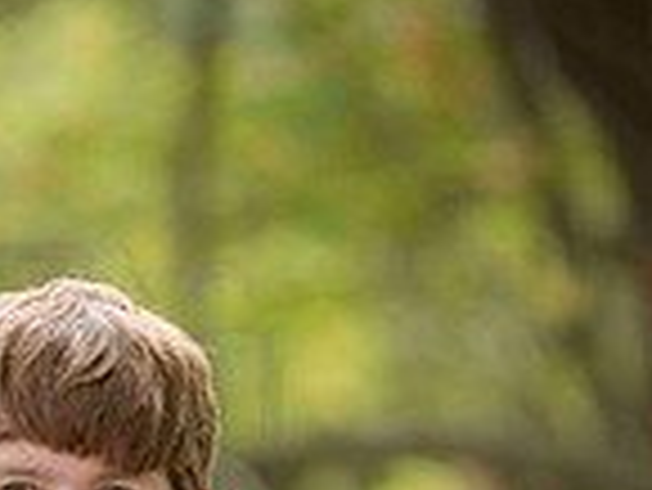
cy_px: 841
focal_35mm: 598
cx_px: 85
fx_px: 11273
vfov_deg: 2.5
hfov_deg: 3.3
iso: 800
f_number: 2.8
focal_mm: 200
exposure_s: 1/640
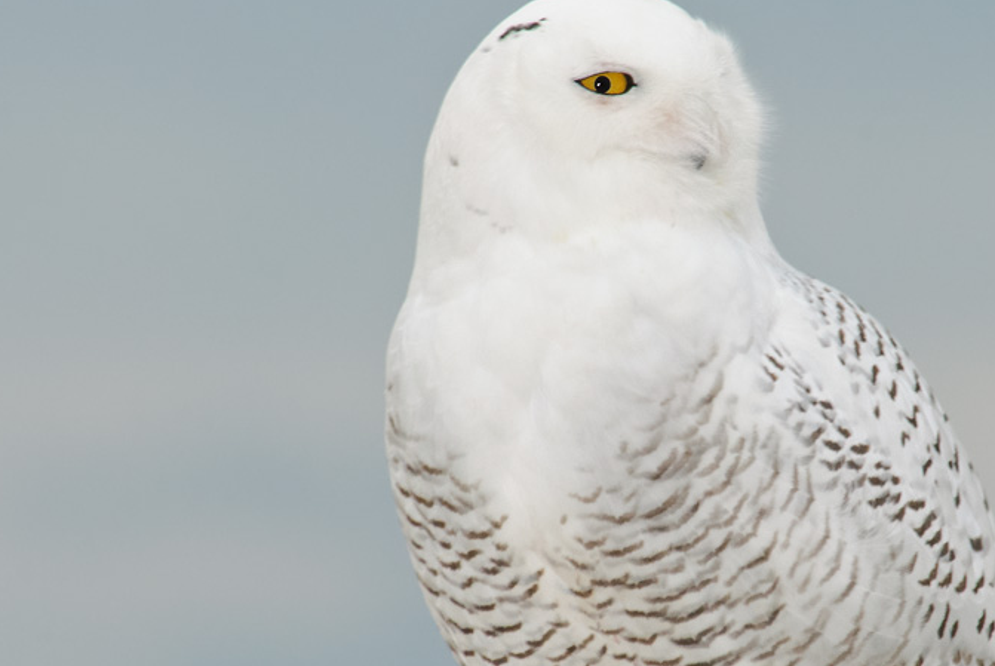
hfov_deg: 2.2
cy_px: 419
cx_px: 715
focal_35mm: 916
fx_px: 25344
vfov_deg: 1.5
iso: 800
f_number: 8
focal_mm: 400
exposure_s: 1/250
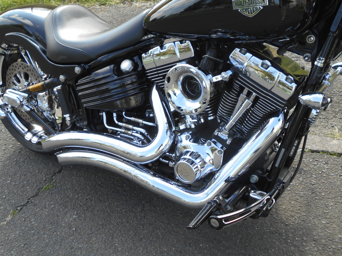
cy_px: 128
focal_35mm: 39
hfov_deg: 47.9
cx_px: 171
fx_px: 385
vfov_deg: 36.8
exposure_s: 1/250
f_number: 3.9
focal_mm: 6.7
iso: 110
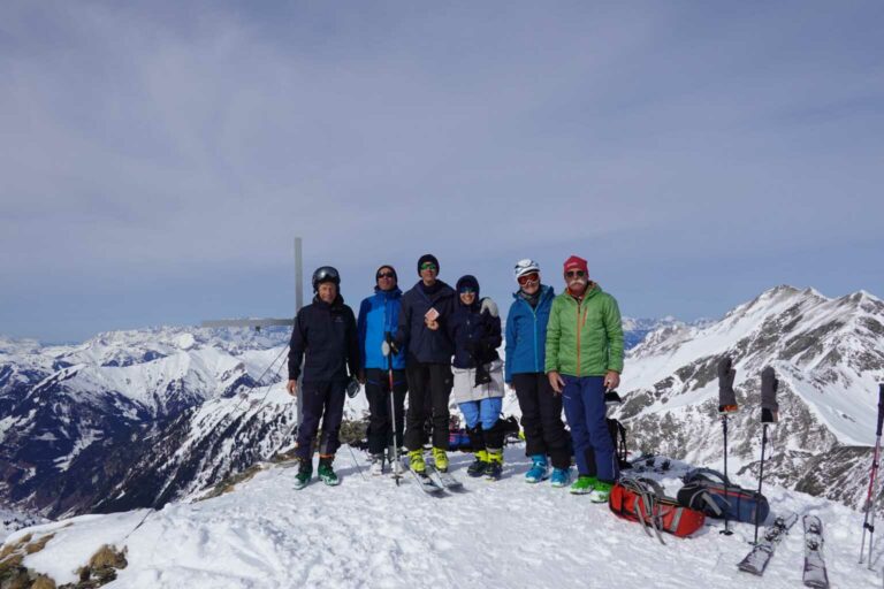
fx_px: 761
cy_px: 294
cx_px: 442
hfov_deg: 60.3
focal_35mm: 31
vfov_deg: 42.3
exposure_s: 1/1000
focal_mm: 11.52
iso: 100
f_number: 6.3
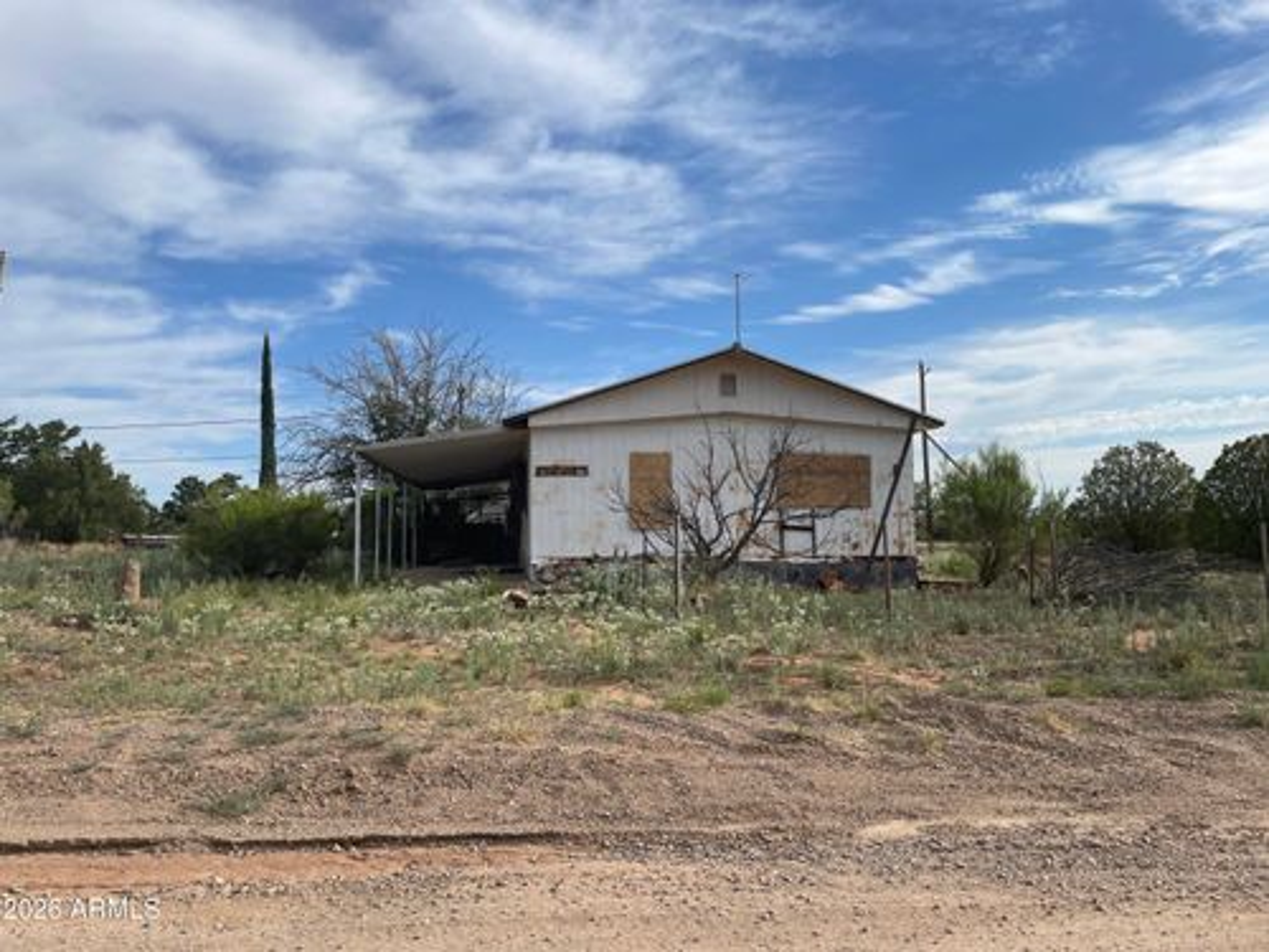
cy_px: 476
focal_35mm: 26
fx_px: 953
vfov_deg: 53.1
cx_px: 634
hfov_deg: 67.3
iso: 32
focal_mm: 4.2
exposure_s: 1/4464
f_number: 1.6
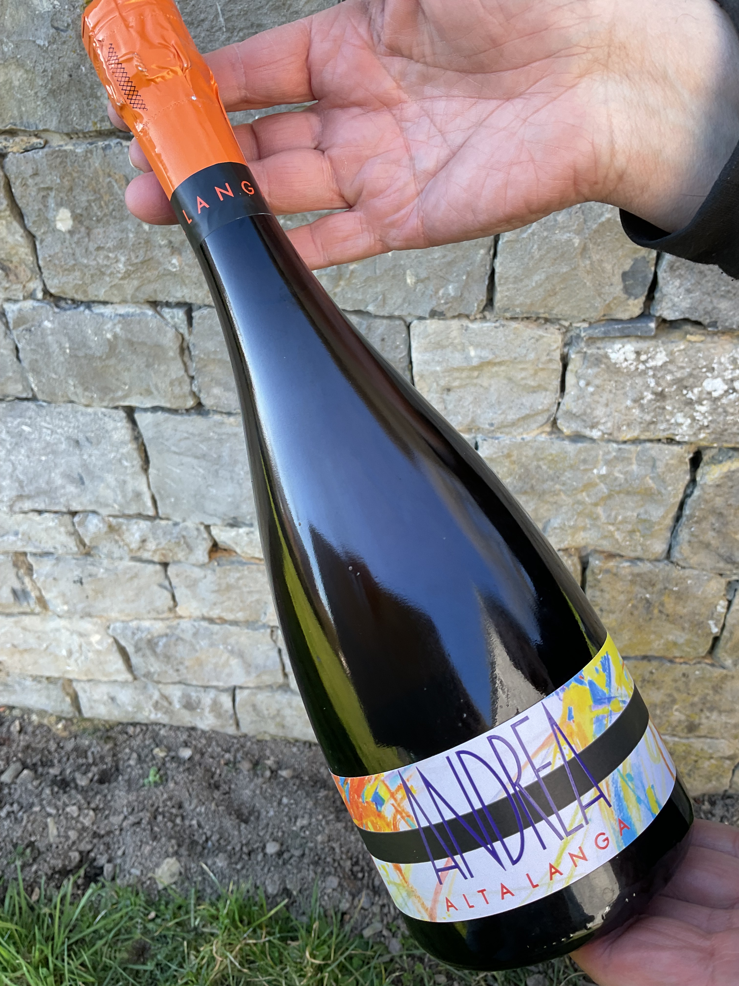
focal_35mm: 29
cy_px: 493
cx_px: 370
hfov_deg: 48.2
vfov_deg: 61.7
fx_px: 825
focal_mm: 3
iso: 25
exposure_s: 1/120
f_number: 1.8
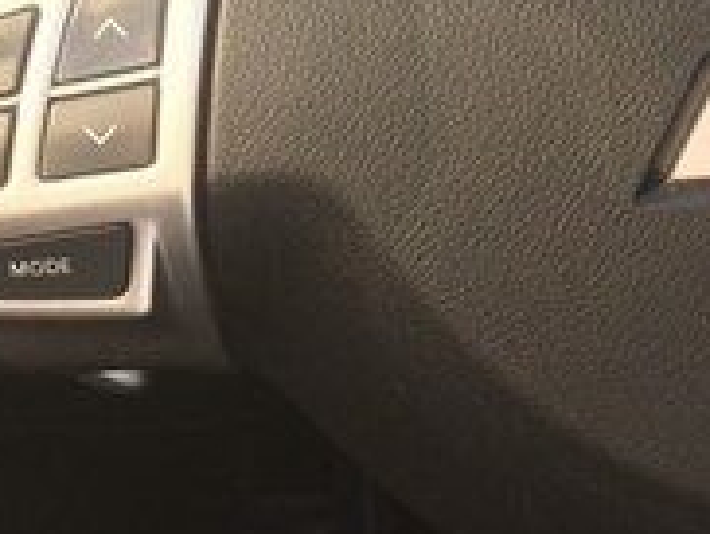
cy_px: -64
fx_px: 2156
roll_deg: -0.1
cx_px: 823
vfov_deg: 13.8
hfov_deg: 17.9
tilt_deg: -27.6
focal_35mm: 105
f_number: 2.2
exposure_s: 1/100
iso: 50
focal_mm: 4.15
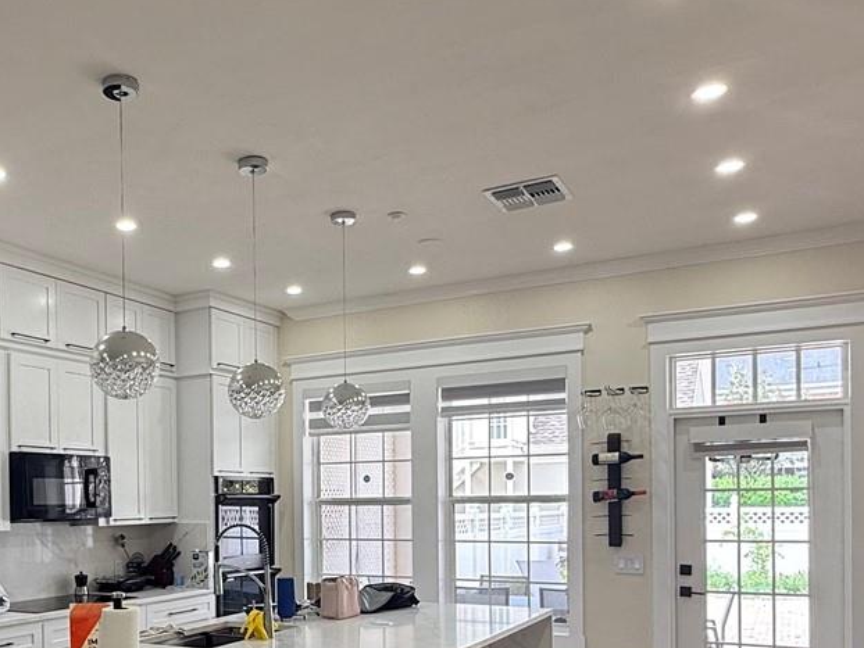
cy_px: 516
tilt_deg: -1.1
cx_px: 243
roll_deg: +1.1
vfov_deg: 38.2
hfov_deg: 49.8
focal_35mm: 36
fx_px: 899
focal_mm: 2.22
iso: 64
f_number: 2.2
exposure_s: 1/99
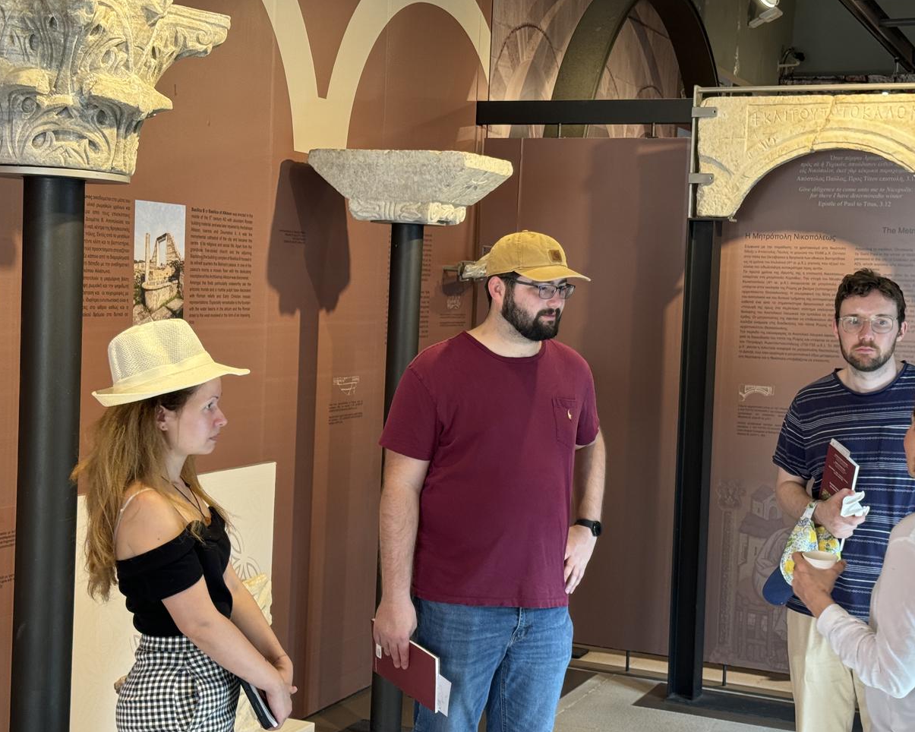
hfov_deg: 33.6
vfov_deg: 27.1
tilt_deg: -4.7
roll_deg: -2.6
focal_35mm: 56
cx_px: 491
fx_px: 1517
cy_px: 391
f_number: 1.78
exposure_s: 1/50
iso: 125
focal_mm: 6.76
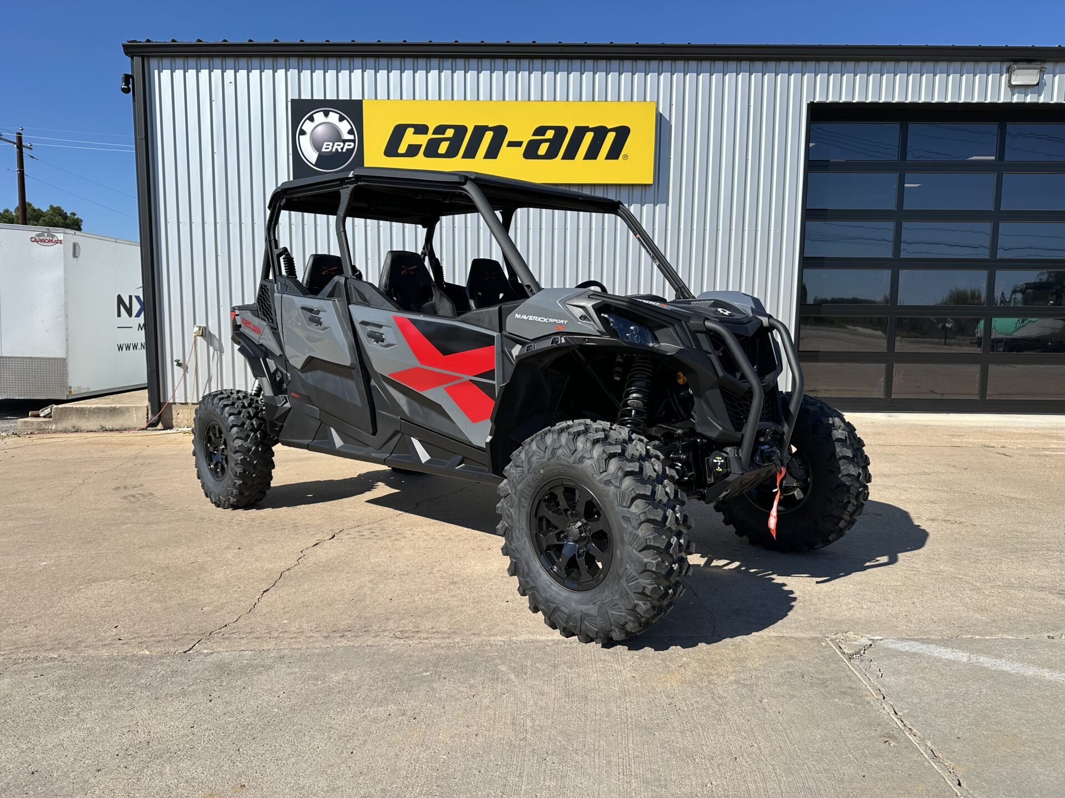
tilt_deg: -6.0
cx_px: 532
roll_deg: -0.7
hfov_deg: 71.6
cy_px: 399
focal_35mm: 24
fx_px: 738
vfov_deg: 56.8
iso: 80
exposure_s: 1/3472
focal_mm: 6.86
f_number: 1.78
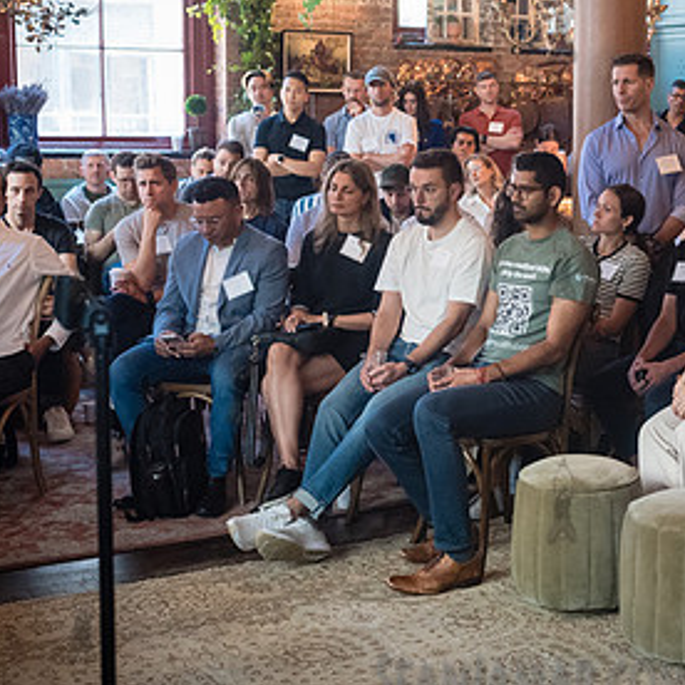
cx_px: 561
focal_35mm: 63
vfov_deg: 27.2
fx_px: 1410
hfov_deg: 26.7
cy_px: 259
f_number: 4.5
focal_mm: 35
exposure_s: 1/200
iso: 4000
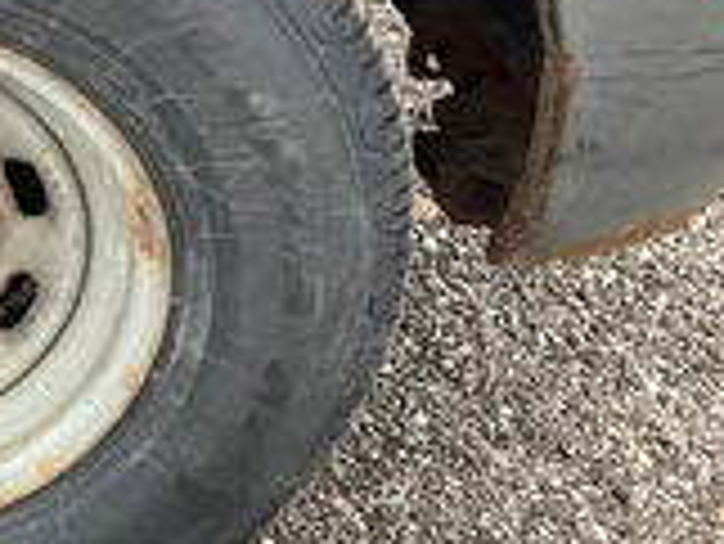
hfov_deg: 24.6
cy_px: 175
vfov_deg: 20.4
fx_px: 1507
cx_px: -126
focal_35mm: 72
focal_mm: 3
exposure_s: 1/122
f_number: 1.8
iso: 32
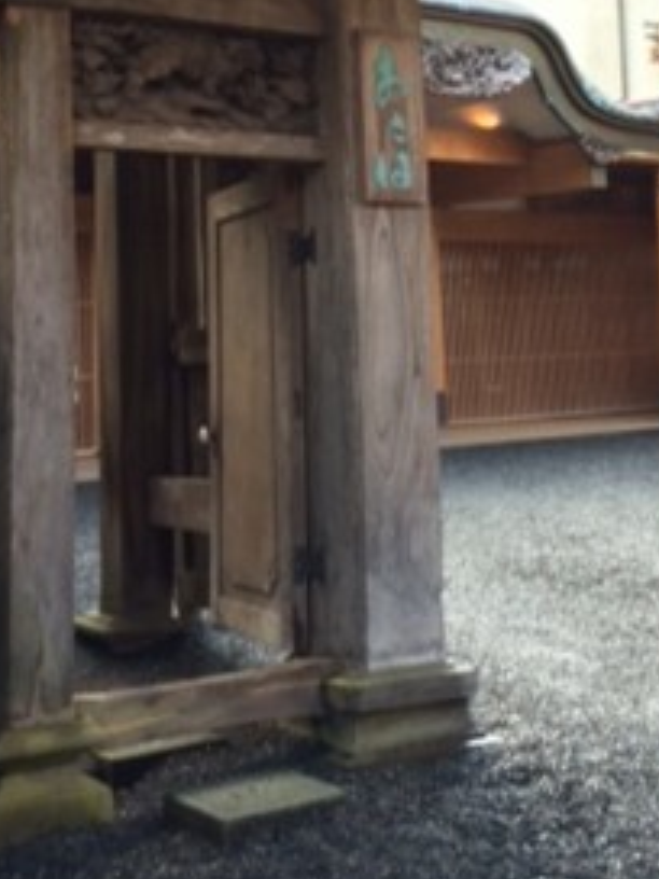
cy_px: 187
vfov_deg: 29.6
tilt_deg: +6.2
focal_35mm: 64
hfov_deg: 22.8
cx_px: 452
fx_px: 1625
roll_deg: +3.1
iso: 40
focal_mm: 4.15
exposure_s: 1/60
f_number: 2.2
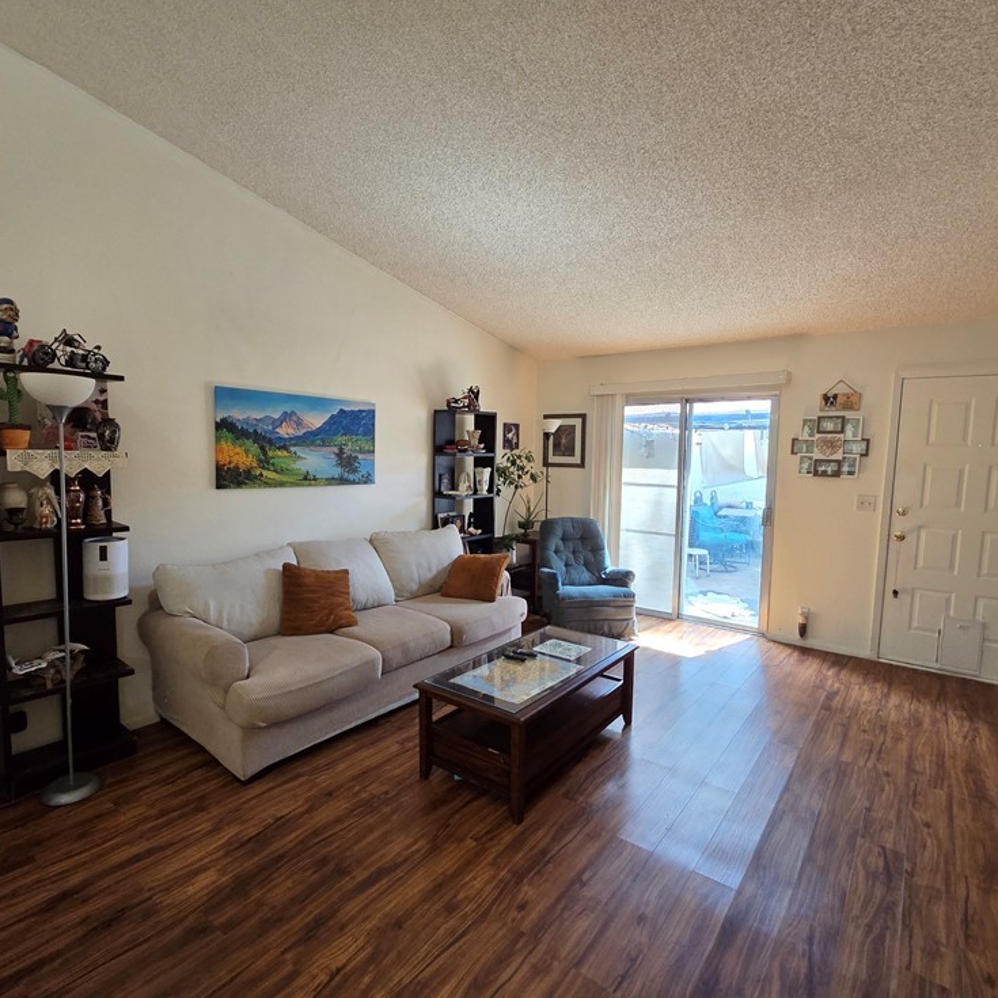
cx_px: 489
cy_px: 505
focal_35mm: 16
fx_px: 522
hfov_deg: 87.4
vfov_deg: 87.4
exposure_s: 1/100
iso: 640
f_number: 2.2
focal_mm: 2.2
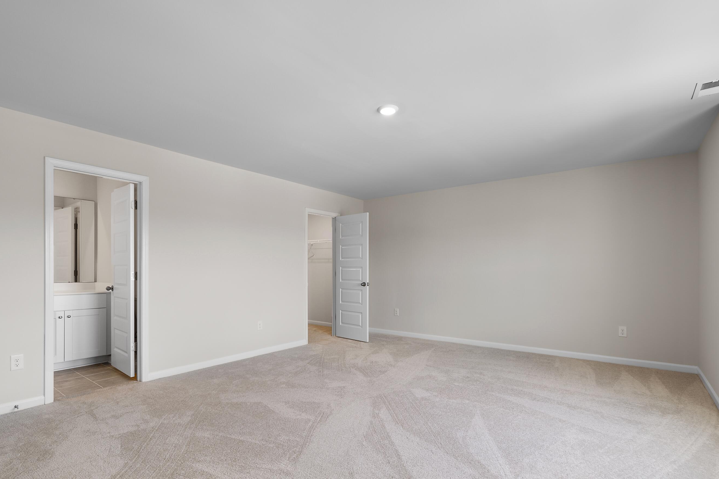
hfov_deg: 93.2
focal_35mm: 17
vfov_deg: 70.2
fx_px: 340
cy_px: 269
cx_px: 345
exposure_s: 1/10
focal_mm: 10
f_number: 8
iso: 100
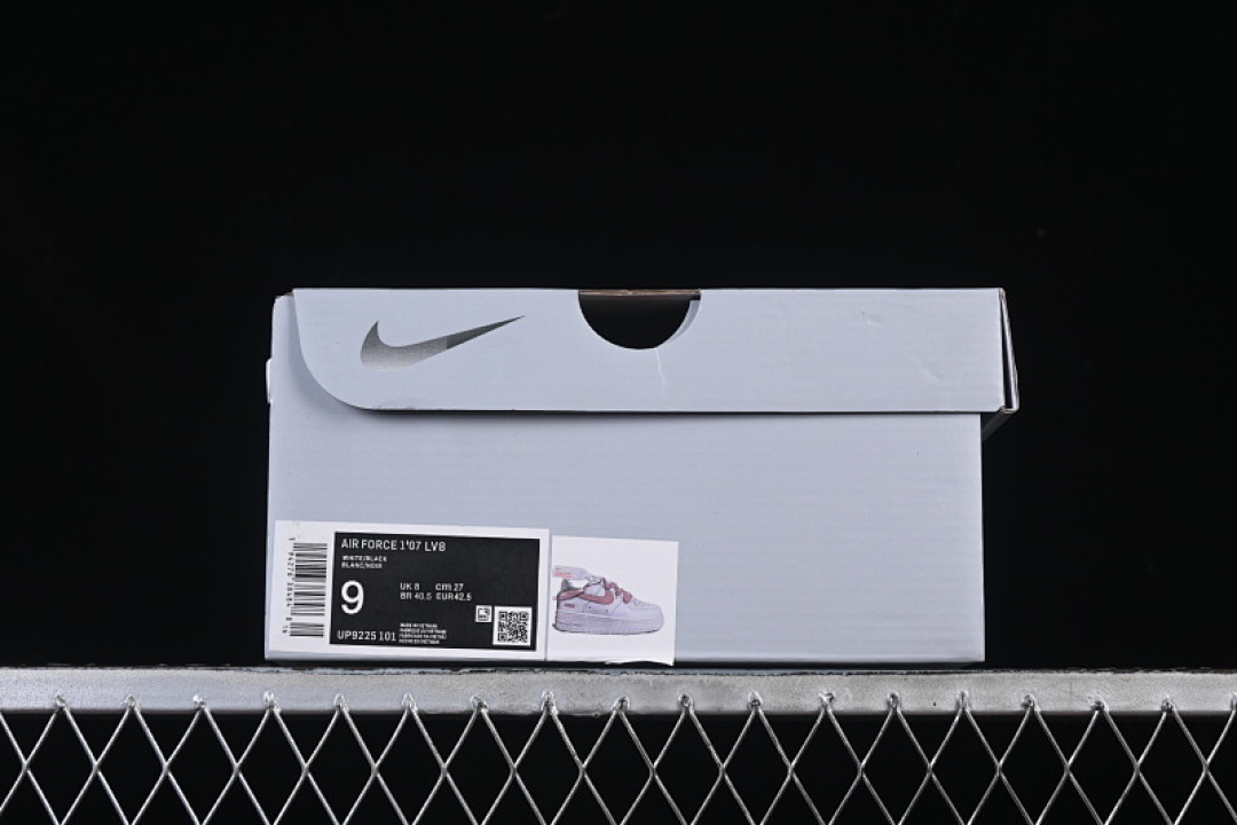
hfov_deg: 27.0
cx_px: 618
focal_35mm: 75
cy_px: 412
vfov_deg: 18.2
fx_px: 2577
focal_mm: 50
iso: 160
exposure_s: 1/100
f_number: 8
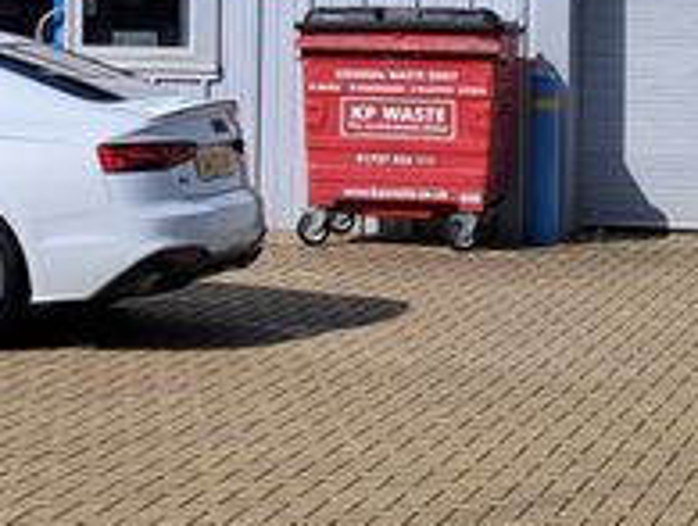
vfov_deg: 10.4
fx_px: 2869
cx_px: 179
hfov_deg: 13.8
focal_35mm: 142
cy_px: -52
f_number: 1.8
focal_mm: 4.65
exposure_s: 1/2770
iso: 32
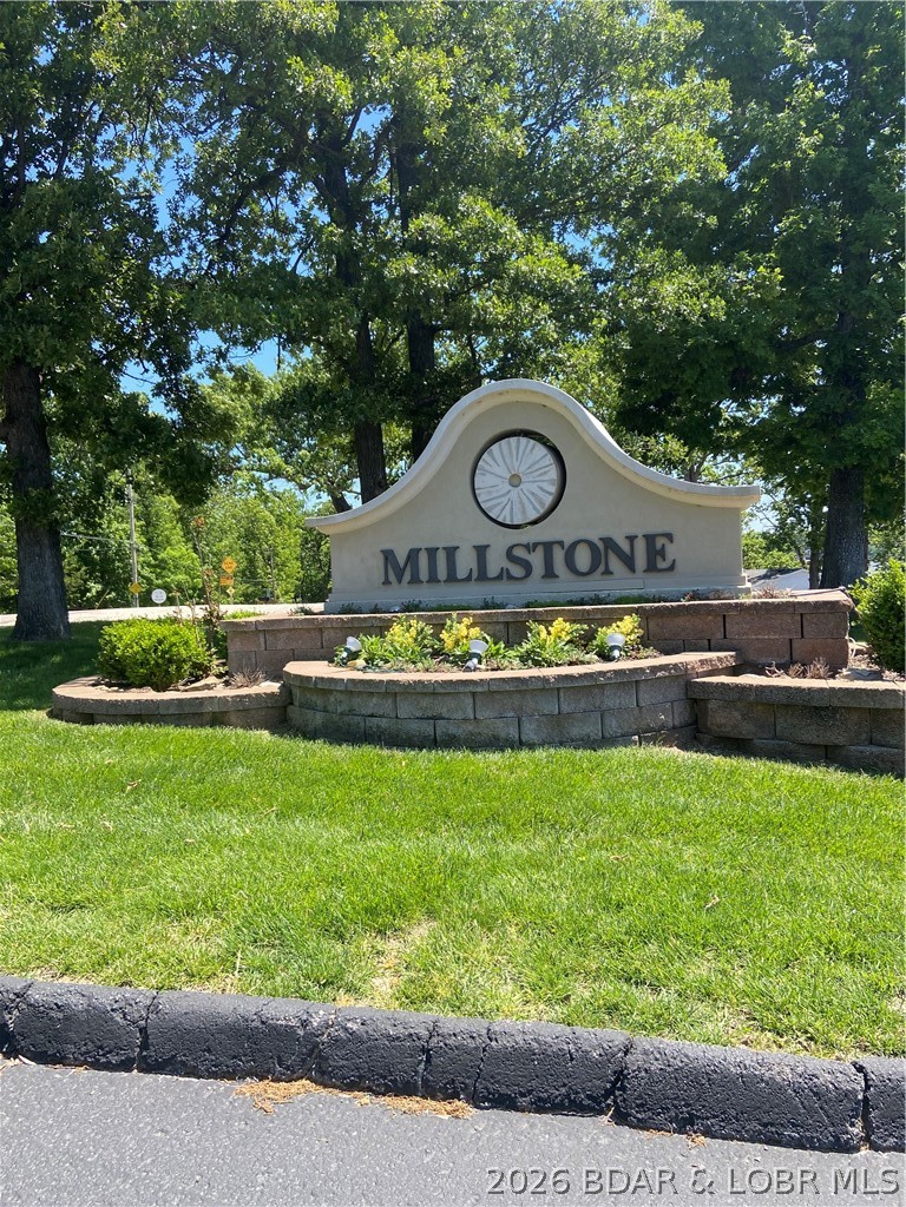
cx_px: 453
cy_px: 604
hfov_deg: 53.1
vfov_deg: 67.3
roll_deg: +2.9
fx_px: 907
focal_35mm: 26
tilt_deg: -2.2
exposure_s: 1/767
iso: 32
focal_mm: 4.25
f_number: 1.8
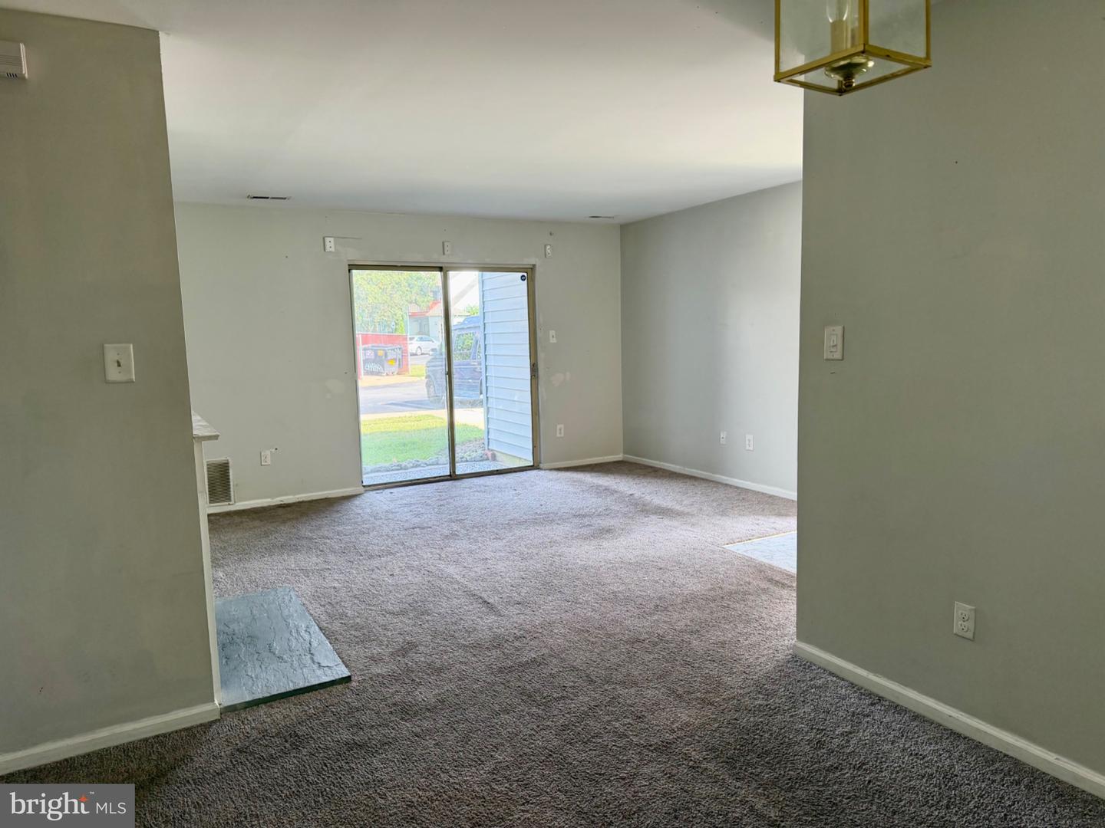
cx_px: 552
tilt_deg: -7.3
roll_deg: +0.7
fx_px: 766
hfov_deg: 71.6
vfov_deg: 56.8
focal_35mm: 24
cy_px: 414
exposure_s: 1/208
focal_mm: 6.76
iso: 160
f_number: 1.78
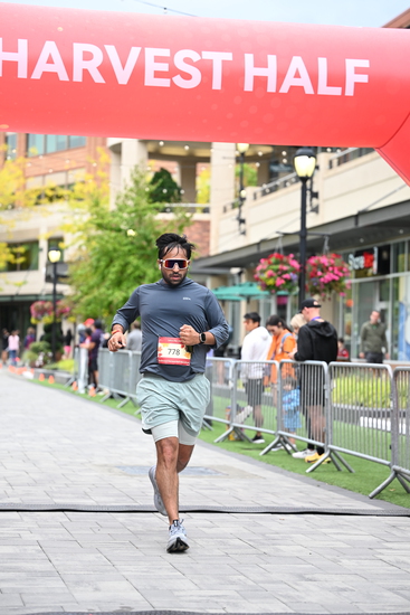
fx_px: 1417
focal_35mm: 83
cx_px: 205
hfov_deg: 16.5
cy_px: 308
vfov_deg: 24.5
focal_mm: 83
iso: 800
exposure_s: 1/1600
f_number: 2.8
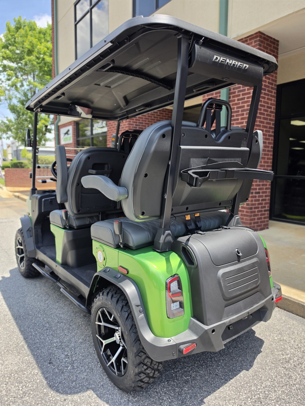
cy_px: 203
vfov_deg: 73.9
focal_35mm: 23
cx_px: 152
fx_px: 270
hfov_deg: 58.9
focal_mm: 6.5
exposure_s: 1/2423
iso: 64
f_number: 1.4
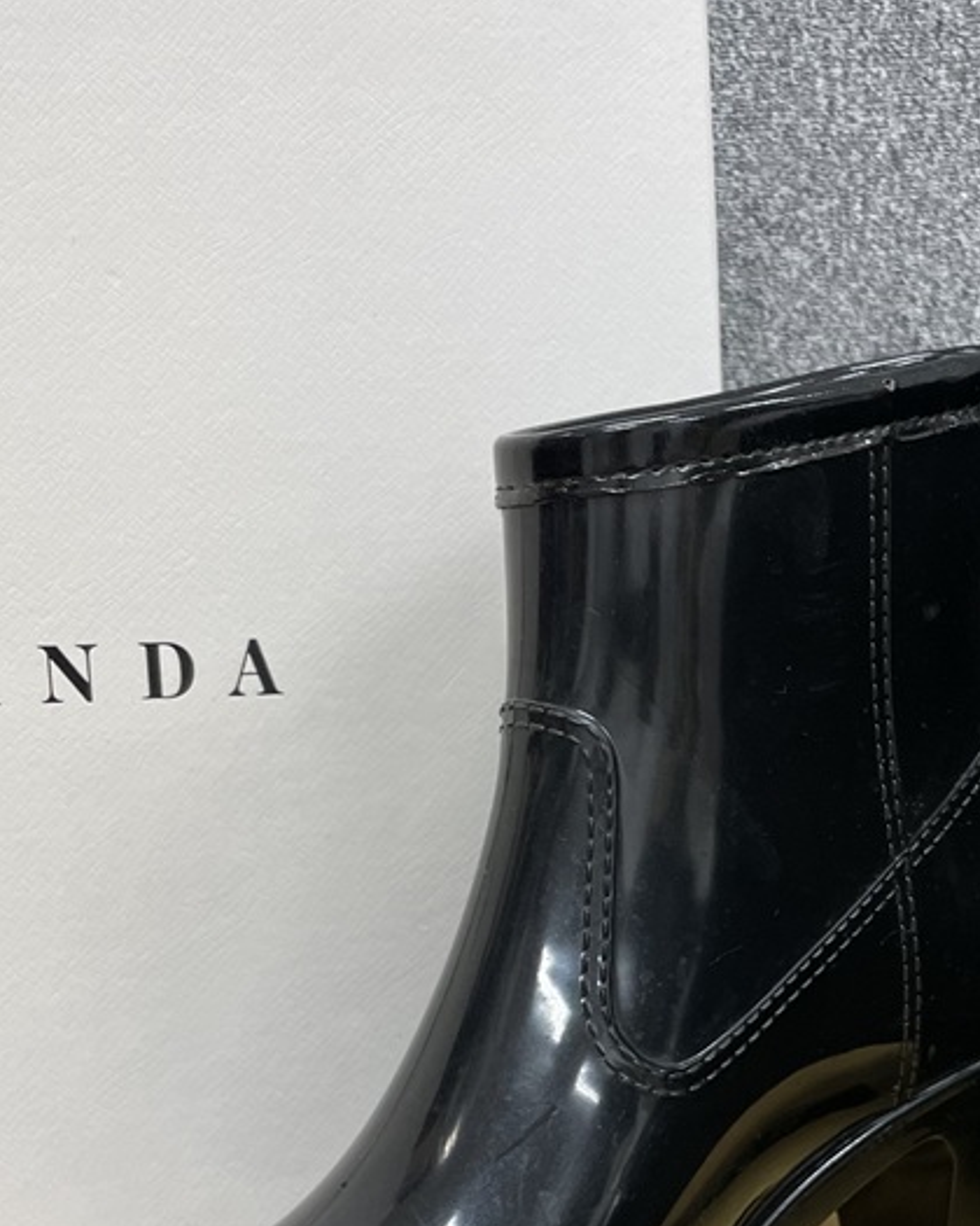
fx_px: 2103
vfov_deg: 31.6
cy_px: 981
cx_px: 835
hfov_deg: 25.6
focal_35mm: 58
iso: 100
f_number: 1.6
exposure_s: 1/77
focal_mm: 4.2
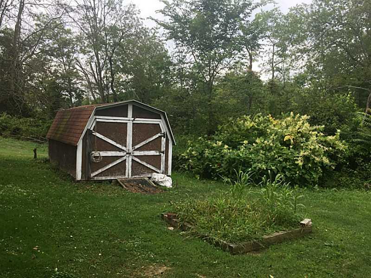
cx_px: 186
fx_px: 311
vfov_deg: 48.2
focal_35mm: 29
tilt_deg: -2.8
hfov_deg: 61.7
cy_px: 139
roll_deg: -1.8
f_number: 2.2
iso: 32
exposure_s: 1/775
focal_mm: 4.15
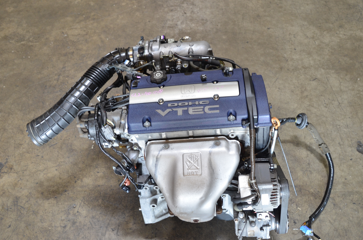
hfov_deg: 50.8
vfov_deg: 34.9
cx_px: 181
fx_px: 382
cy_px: 119
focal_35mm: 38
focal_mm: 24
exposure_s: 1/60
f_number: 4
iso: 500
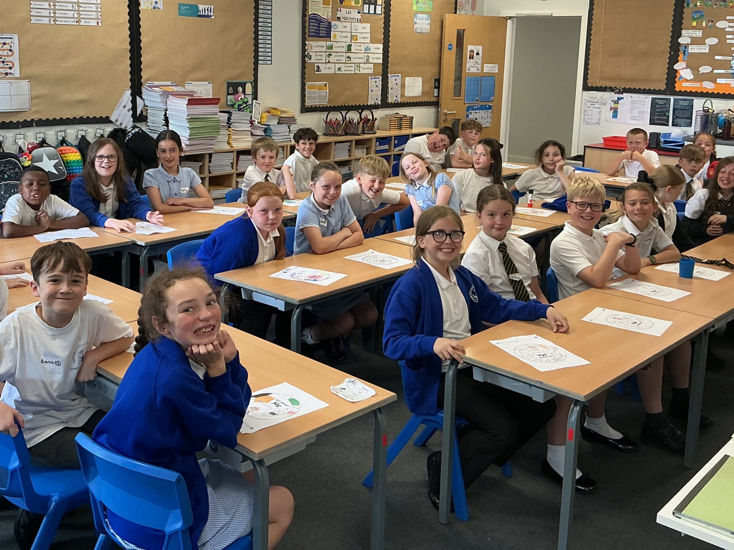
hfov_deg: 46.8
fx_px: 848
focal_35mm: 40
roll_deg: -1.4
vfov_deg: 35.6
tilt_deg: -8.5
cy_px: 180
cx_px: 355
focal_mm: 3
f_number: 1.8
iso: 50
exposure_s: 1/50
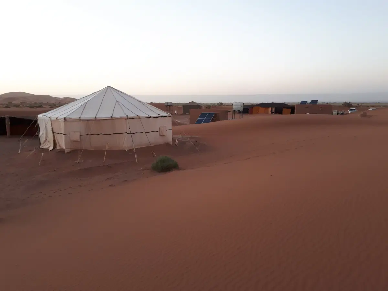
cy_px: 146
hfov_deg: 65.3
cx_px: 194
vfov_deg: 51.4
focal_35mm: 27
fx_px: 303
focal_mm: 3.6
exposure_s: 1/33
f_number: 1.9
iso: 64
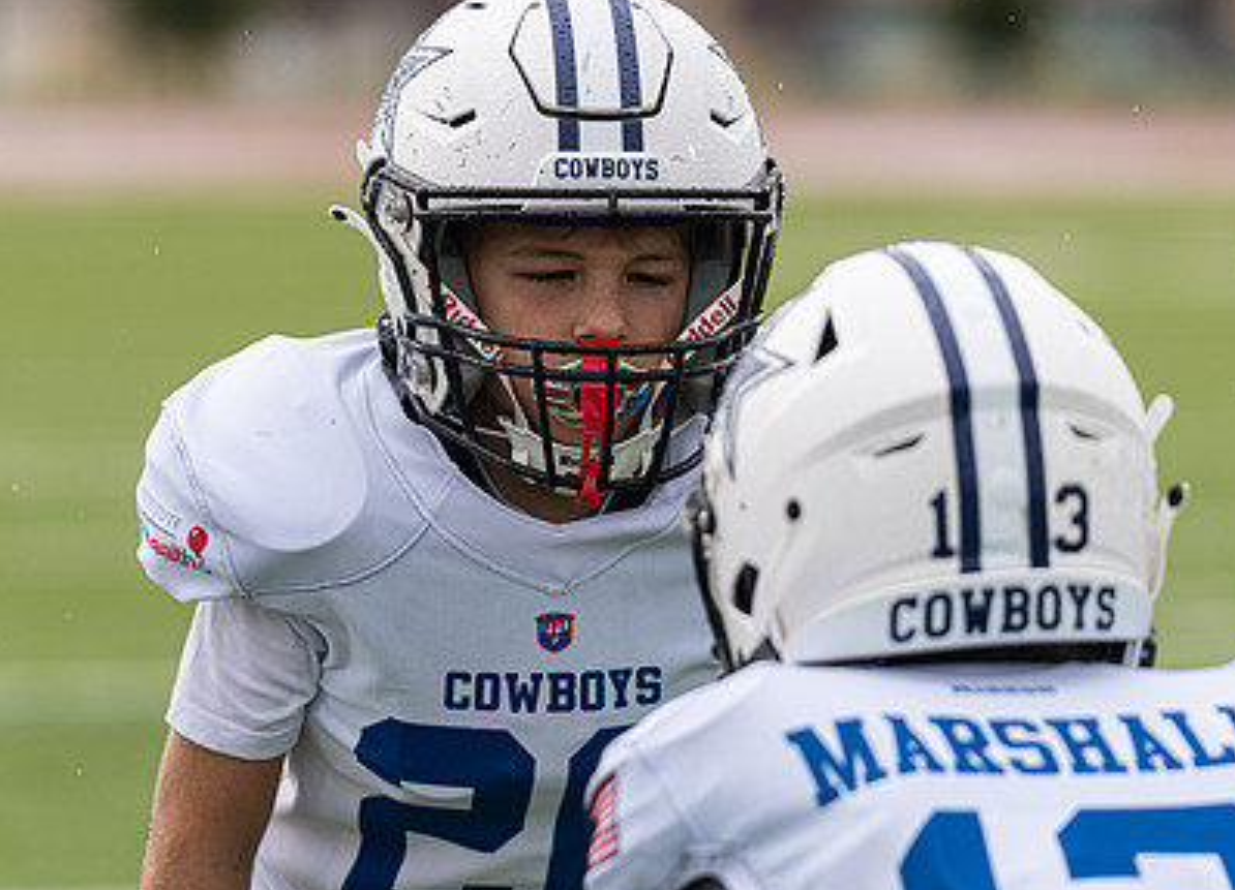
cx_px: 565
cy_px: 481
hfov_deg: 6.5
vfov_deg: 4.7
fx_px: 10838
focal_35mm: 308
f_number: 3.5
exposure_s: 1/1250
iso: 320
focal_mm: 200
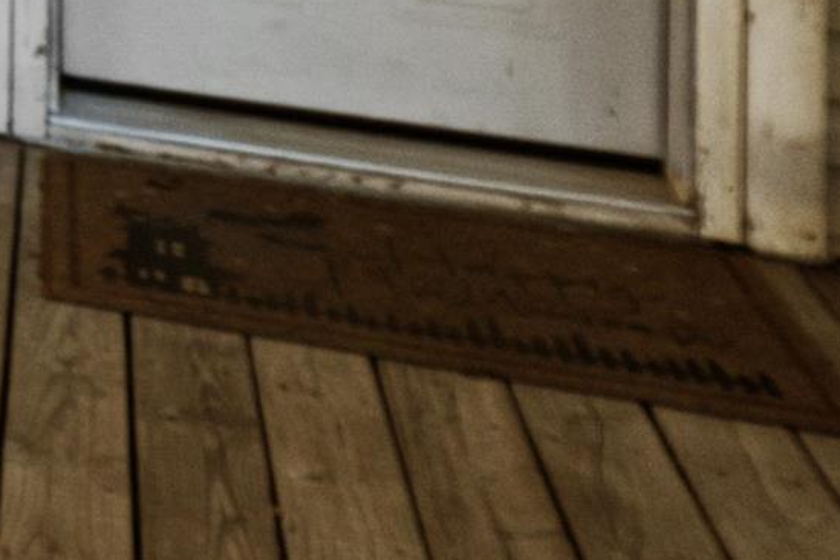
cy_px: -630
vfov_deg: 13.4
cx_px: -1146
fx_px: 1960
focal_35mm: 84
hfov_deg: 15.1
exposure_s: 1/40
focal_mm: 10
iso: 800
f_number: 9
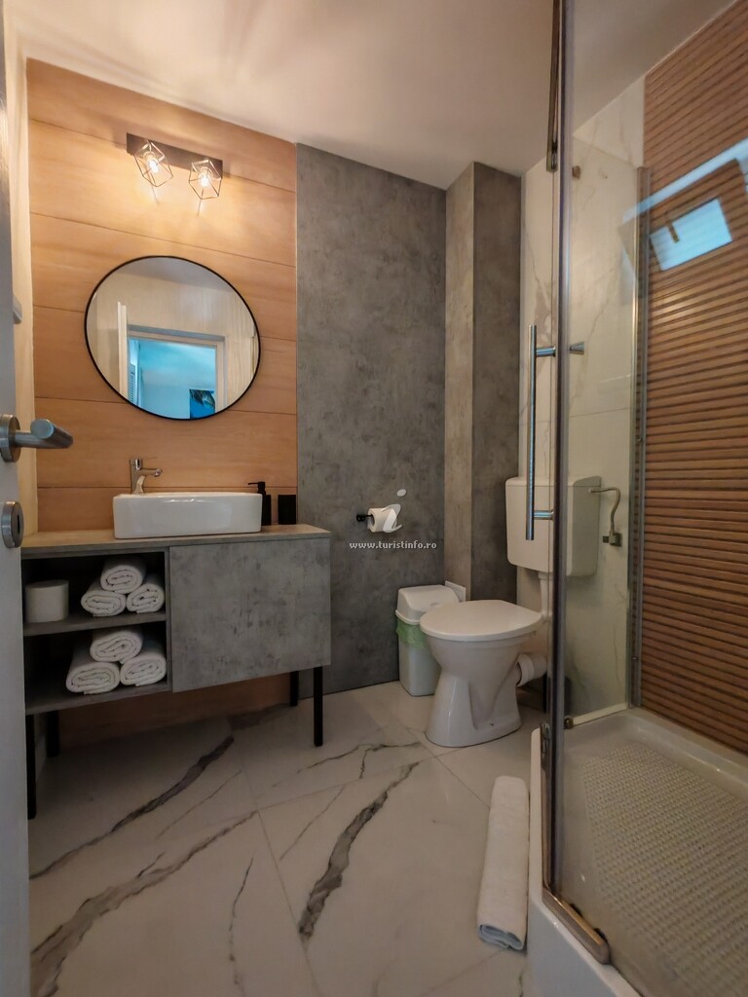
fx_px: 461
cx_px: 374
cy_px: 498
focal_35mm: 16
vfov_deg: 94.5
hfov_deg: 78.1
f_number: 2.2
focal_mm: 1.96
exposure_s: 1/50
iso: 400
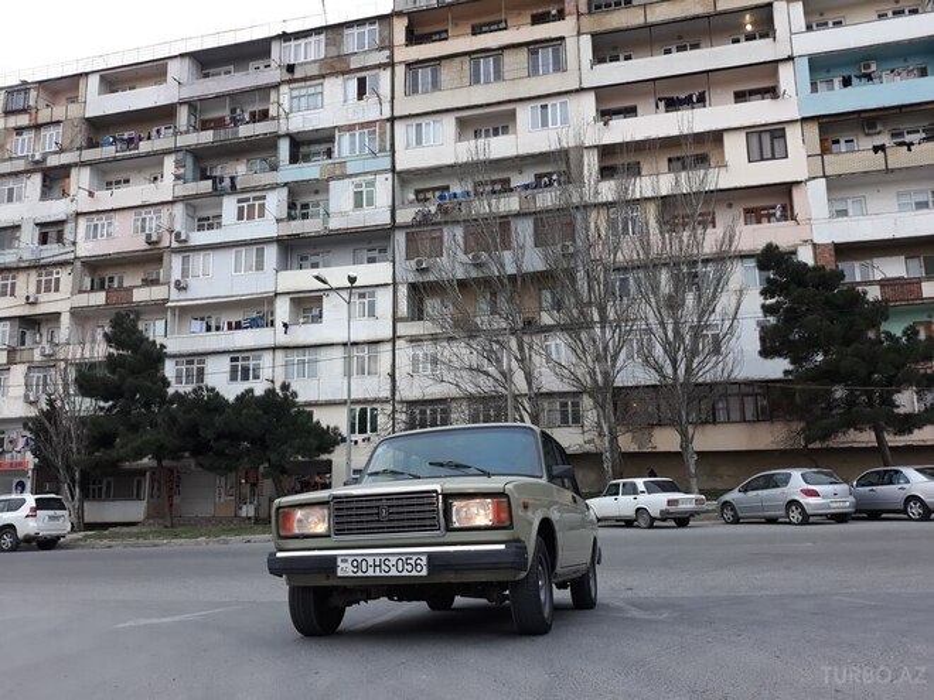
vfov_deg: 51.4
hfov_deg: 65.3
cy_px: 350
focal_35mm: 27
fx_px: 729
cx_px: 467
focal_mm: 3.71
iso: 40
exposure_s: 1/50
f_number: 1.7
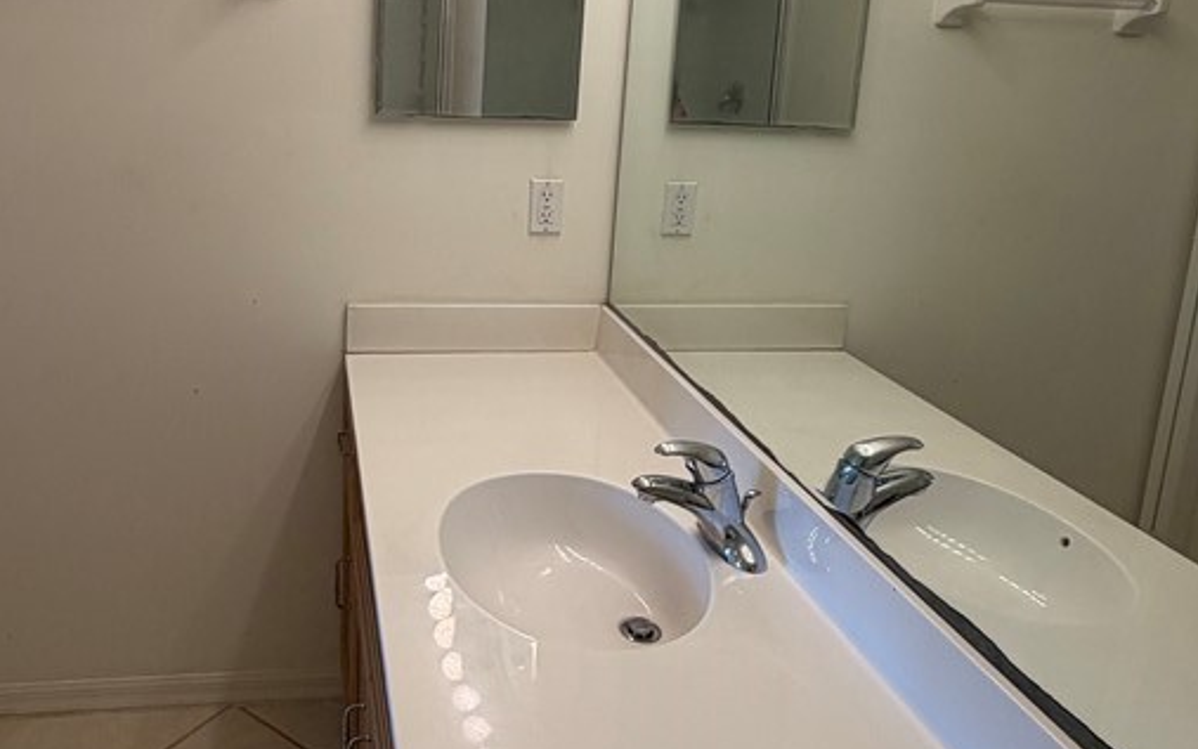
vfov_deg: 41.0
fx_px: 980
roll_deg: -2.7
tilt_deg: -10.6
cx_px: 451
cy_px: 213
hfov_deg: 62.1
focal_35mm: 30
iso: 64
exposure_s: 1/120
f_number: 2.2
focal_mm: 2.22
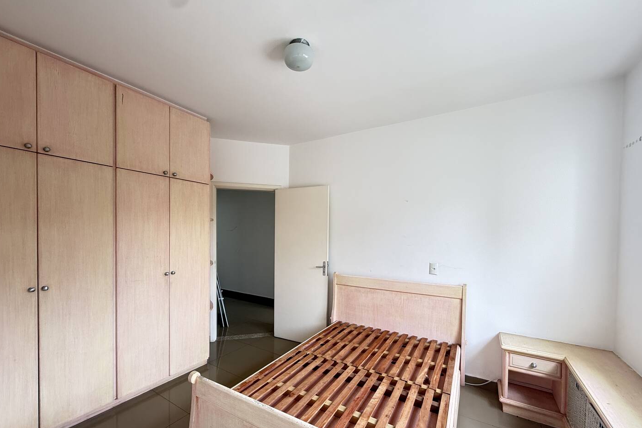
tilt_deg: -0.4
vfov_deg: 77.0
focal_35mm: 15
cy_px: 239
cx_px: 318
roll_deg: -0.6
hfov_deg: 100.4
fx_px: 267
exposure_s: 1/99
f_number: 2.2
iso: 125
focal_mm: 2.22
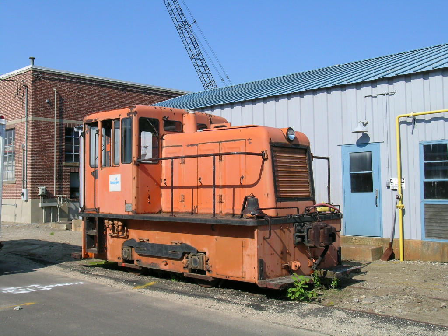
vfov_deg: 34.3
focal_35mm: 42
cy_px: 168
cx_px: 224
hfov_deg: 44.8
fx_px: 544
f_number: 7.2
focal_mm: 8.7
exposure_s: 1/238
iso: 50
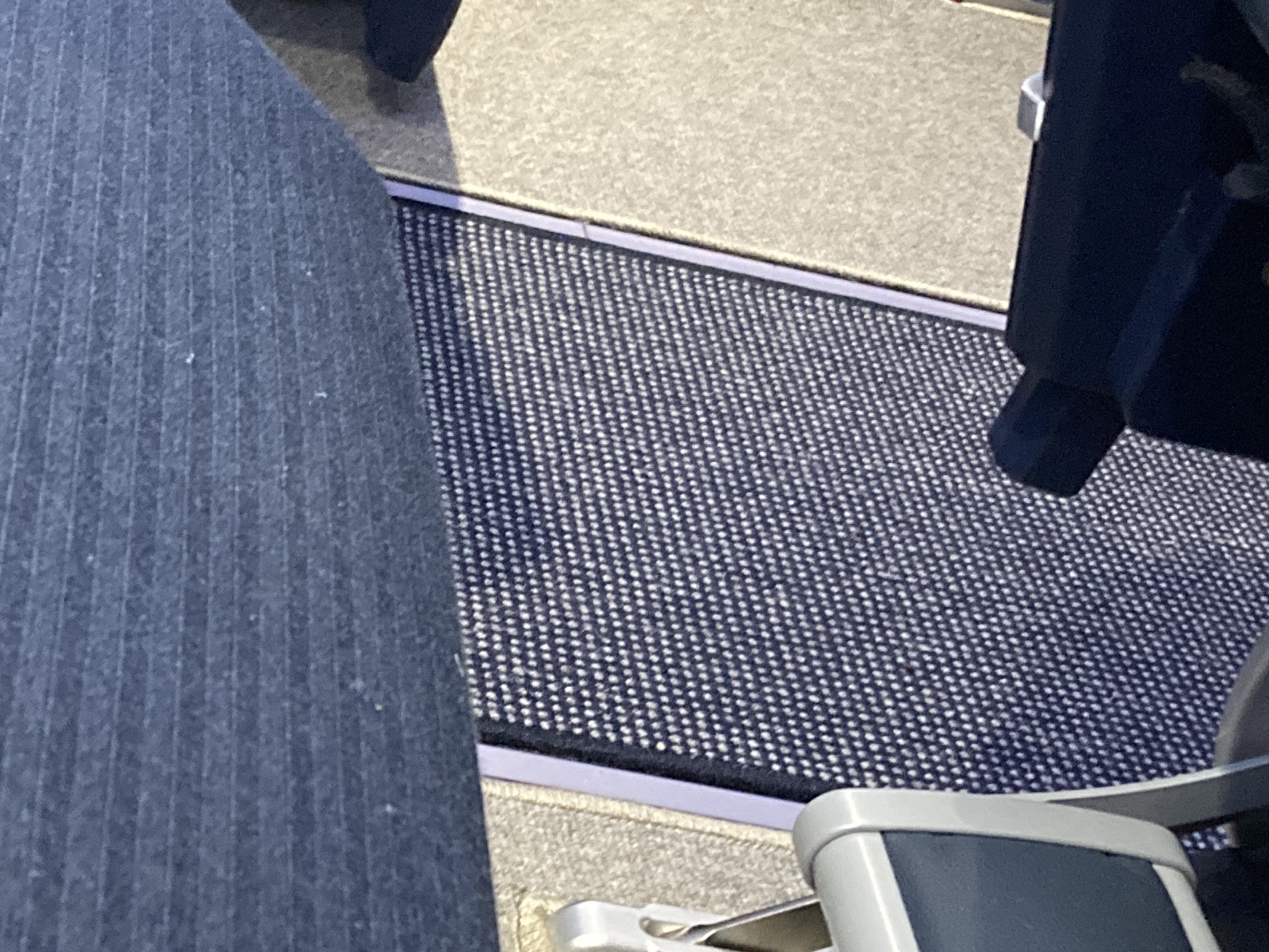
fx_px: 2603
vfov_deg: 20.6
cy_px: 678
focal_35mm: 71
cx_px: 329
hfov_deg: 27.1
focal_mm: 3.99
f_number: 1.8
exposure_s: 1/26
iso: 640
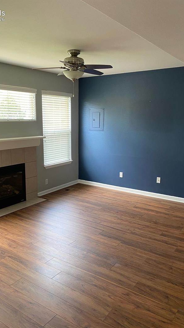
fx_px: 251
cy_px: 167
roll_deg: -0.2
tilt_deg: -9.6
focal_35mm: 29
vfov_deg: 66.1
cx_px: 83
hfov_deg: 40.1
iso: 125
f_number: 1.8
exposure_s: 1/82
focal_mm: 4.25
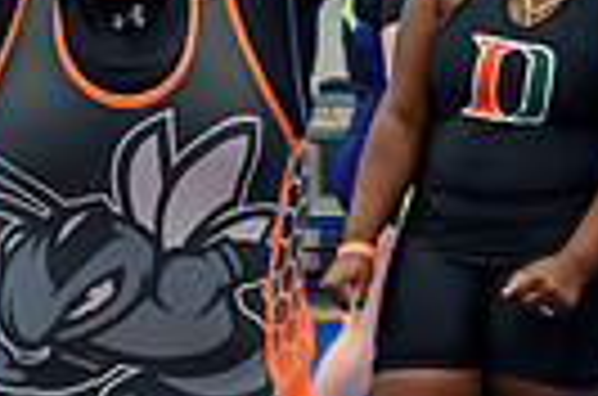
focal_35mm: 316
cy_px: 295
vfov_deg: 4.3
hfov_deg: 6.5
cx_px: 94
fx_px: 5237
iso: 1100
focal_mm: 48
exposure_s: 1/60
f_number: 5.3
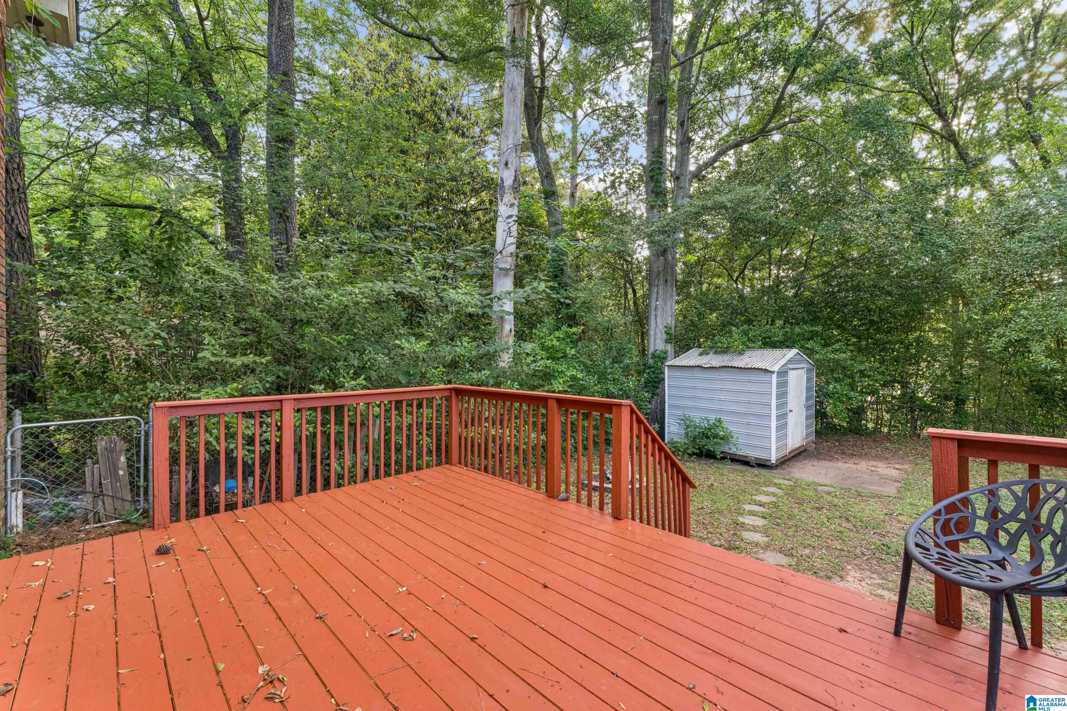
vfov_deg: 81.2
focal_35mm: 14
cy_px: 356
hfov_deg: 104.3
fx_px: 415
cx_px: 534
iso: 400
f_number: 13
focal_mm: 14
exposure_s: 1/13
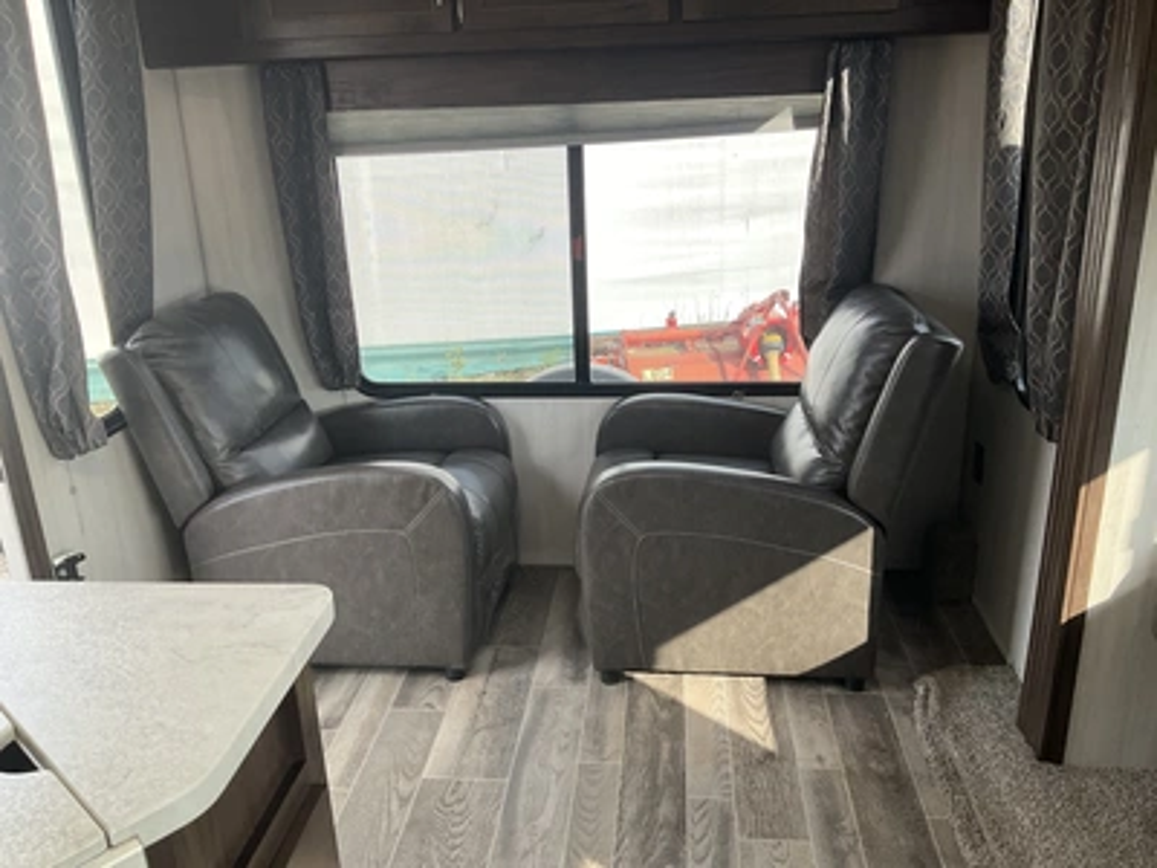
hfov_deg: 61.7
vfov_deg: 48.2
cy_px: 434
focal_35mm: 29
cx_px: 578
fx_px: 969
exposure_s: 1/134
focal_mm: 3
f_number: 1.8
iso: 16
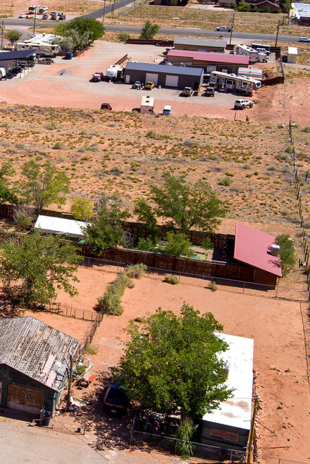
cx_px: -98
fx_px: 659
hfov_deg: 23.3
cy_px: 174
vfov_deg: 38.6
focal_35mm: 51
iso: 136
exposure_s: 1/3800
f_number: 2.8
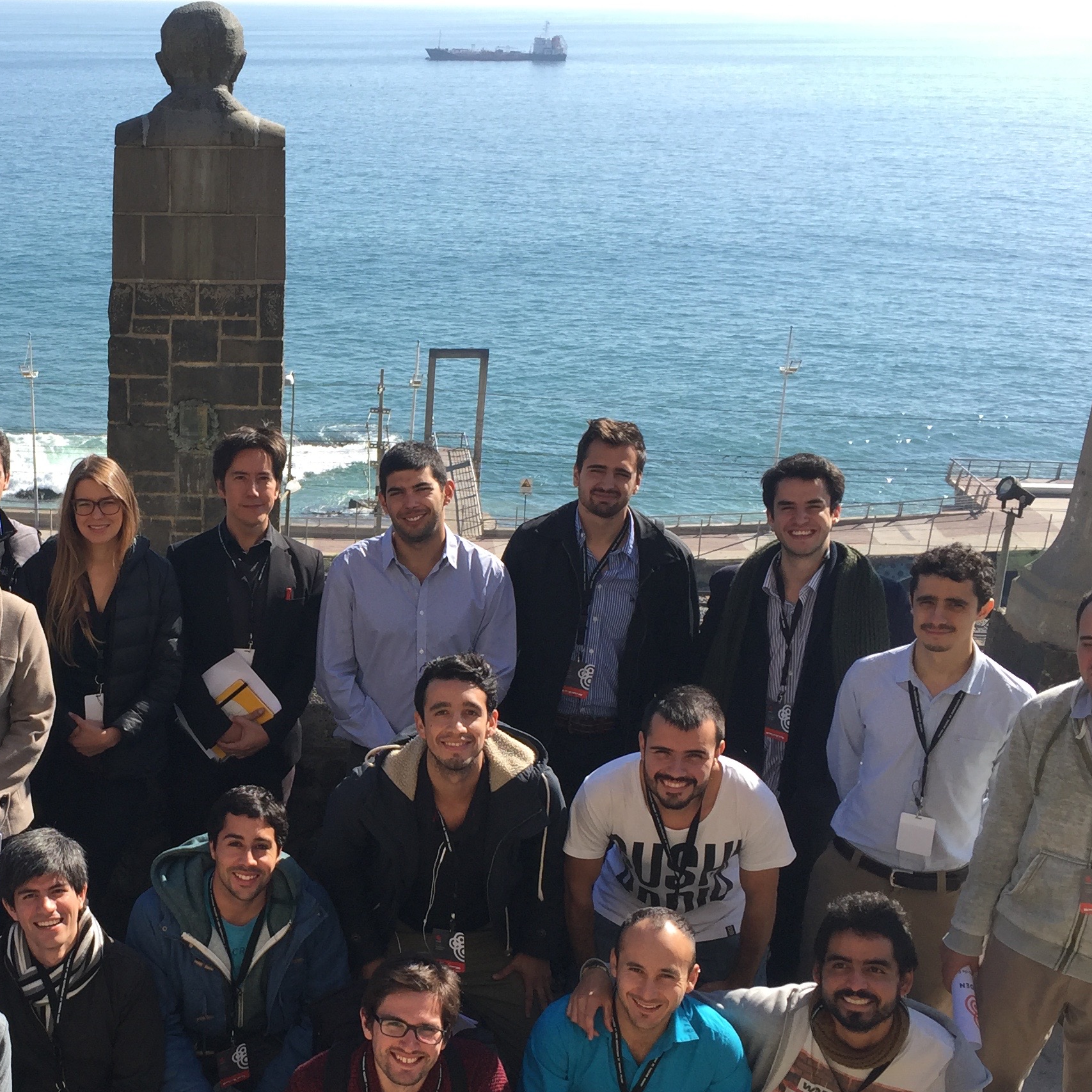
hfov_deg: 33.3
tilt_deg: -21.6
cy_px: 716
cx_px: 169
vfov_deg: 34.4
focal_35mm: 49
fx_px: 1749
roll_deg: -0.4
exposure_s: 1/989
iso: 32
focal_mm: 4.15
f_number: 2.2
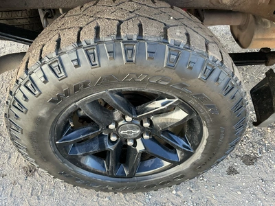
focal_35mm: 28
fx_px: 222
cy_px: 103
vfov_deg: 49.7
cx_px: 138
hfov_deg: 63.4
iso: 40
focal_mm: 3
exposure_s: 1/122
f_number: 1.8
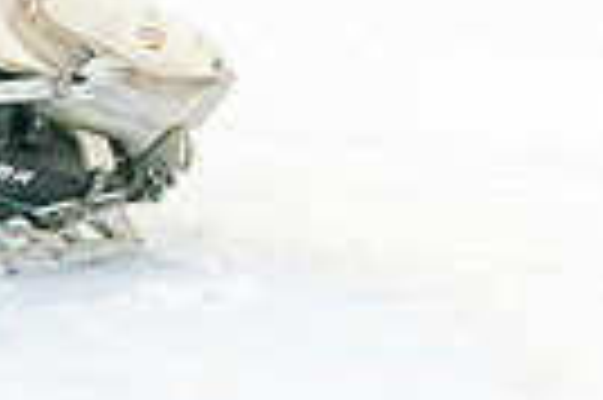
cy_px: -484
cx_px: -402
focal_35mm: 643
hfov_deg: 3.2
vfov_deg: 2.1
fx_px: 10757
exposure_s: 1/1250
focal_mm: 117
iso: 3200
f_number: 2.8
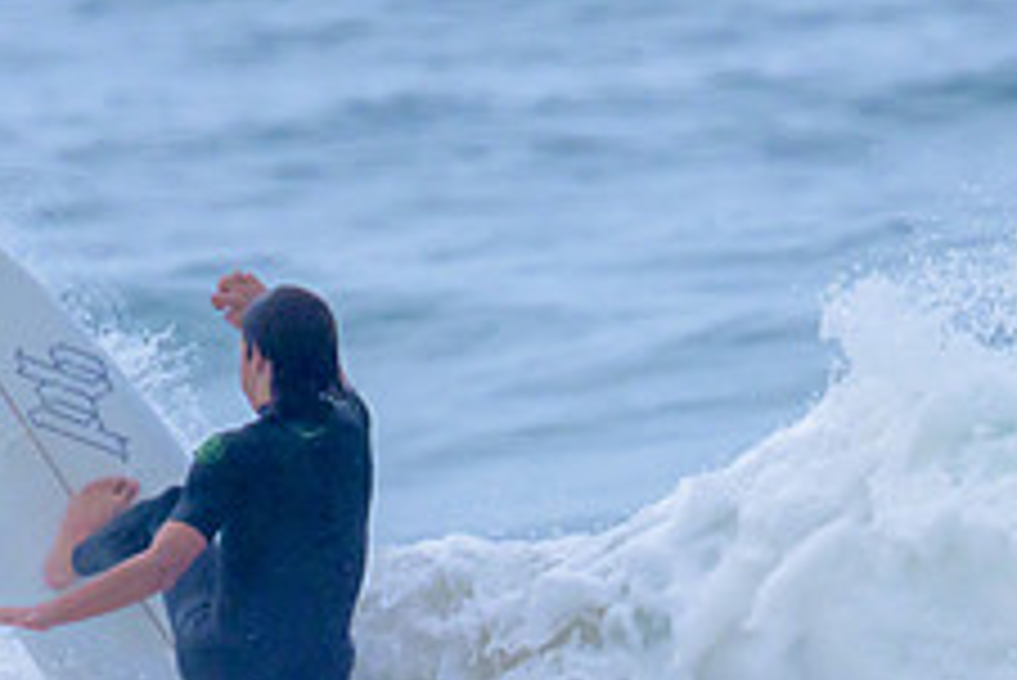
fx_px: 62753
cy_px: 696
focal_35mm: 2220
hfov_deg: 0.9
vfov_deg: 0.6
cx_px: 332
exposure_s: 1/1250
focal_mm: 640
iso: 900
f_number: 11
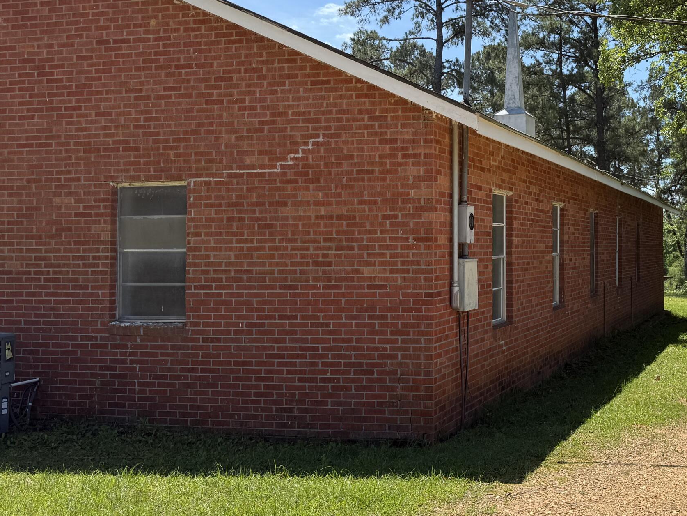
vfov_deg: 33.6
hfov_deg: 41.7
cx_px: 562
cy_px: 231
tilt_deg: +2.0
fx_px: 854
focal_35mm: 43
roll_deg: +1.1
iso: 80
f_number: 1.78
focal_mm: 6.76
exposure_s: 1/2801
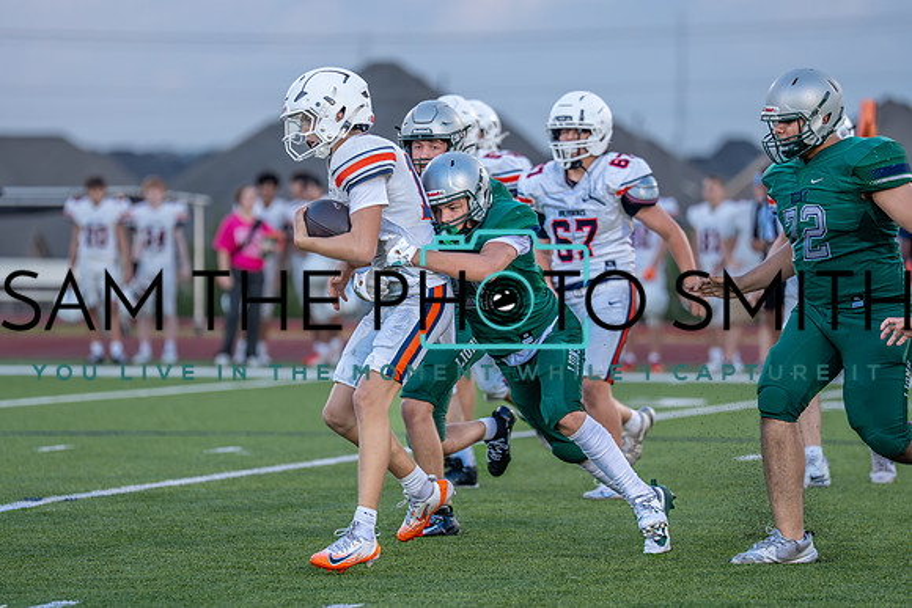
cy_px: 305
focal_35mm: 263
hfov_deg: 7.8
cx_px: 405
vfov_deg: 5.2
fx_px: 6659
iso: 800
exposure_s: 1/1000
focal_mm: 191
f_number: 2.8
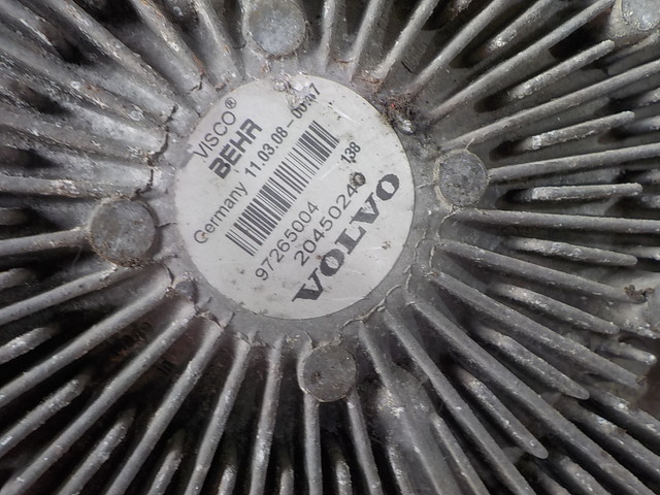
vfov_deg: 46.8
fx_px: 572
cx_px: 330
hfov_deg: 60.0
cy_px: 248
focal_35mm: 30
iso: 125
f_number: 3.3
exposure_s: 1/30
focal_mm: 4.1
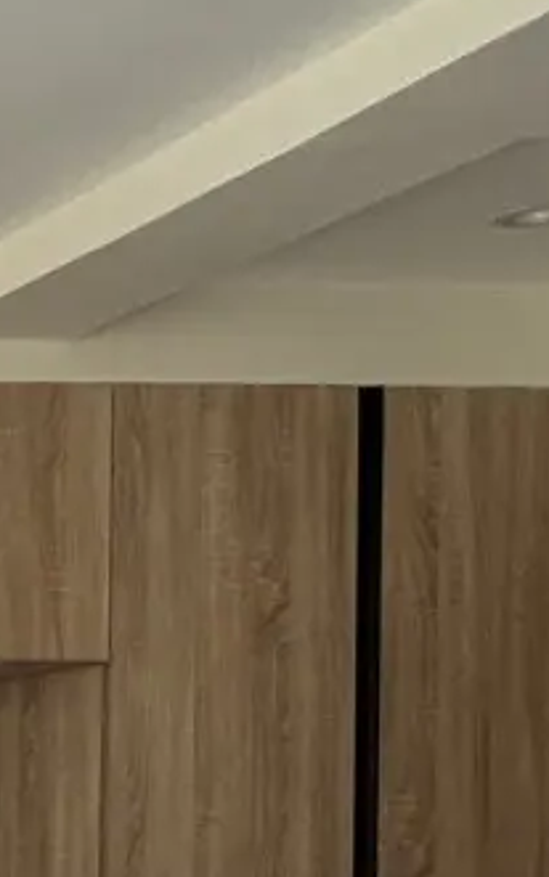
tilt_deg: -0.3
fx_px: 2058
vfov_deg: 23.0
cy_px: 903
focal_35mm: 86
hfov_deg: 10.3
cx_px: -1151
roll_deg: -0.5
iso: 50
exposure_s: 1/99
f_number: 2.2
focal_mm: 2.22
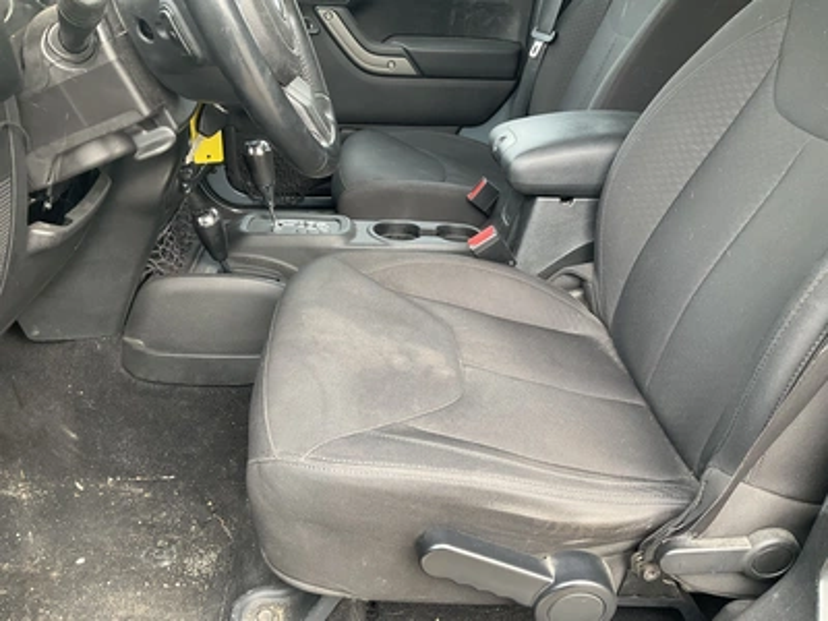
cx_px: 414
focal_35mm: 29
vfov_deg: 48.2
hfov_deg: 61.7
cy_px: 310
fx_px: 694
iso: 64
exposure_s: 1/111
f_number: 1.8
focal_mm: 3
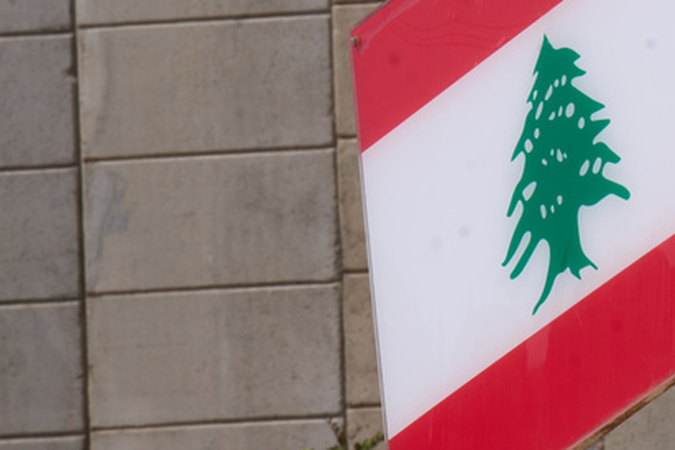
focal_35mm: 748
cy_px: 87
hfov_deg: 2.8
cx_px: 785
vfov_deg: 1.8
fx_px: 14024
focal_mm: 200
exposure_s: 1/125
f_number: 22
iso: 100
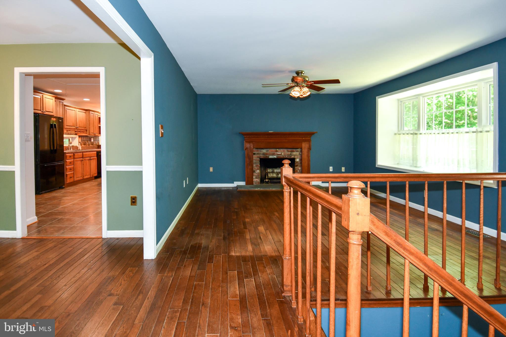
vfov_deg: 67.4
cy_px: 168
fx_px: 253
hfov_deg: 90.0
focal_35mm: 18
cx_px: 253
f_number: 4
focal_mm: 12
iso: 560
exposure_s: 1/60
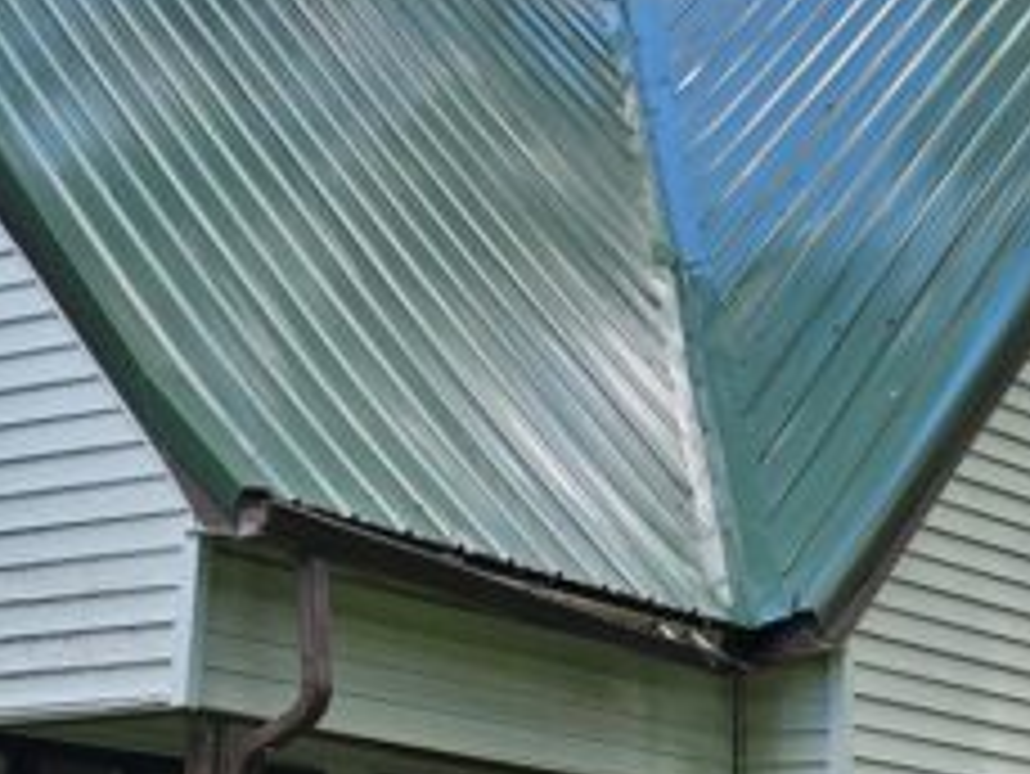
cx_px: 591
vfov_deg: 13.8
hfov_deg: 18.4
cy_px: 608
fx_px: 3185
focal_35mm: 107
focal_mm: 6.3
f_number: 1.7
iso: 12
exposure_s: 1/279
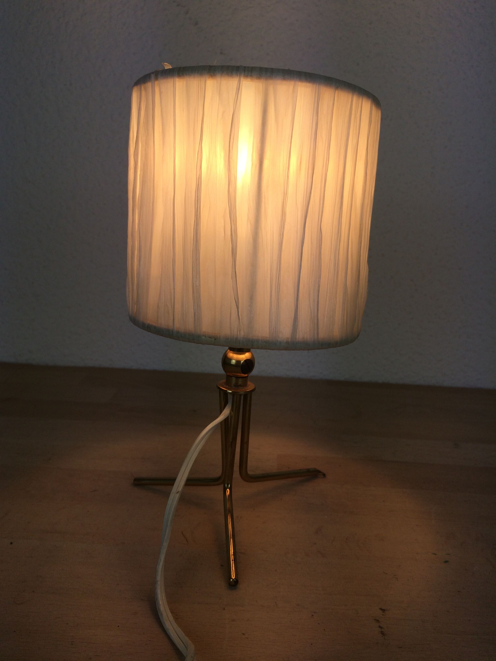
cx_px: 248
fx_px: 554
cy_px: 330
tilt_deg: -13.0
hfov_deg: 48.2
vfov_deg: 61.7
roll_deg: -2.1
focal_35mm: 29
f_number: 2.2
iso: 32
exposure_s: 1/494
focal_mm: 4.15
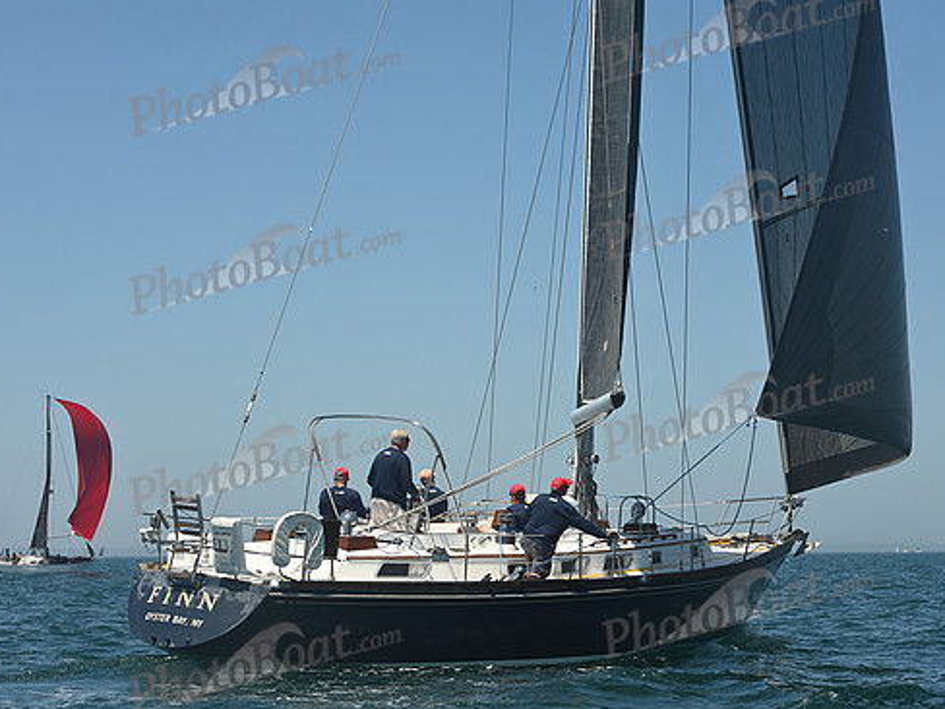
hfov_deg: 24.4
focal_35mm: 80
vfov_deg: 18.4
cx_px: 503
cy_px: 338
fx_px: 2184
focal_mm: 70
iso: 320
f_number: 9
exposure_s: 1/1000
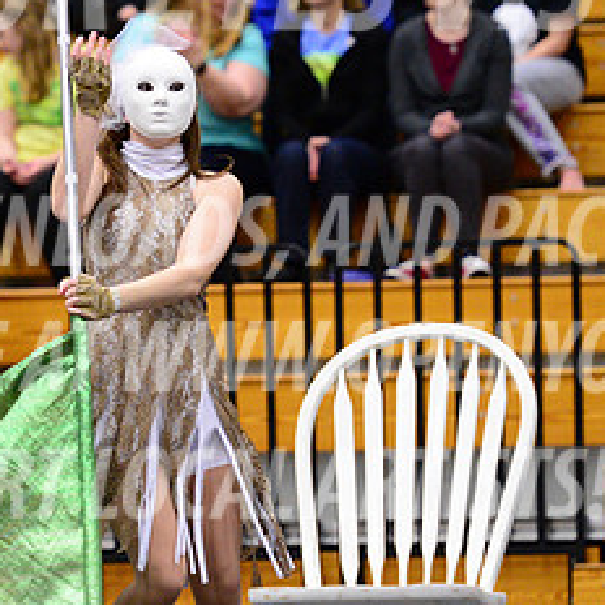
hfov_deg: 5.0
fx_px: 6940
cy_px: 346
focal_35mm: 351
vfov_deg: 5.0
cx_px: 180
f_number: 2.8
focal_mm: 165
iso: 6400
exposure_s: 1/320
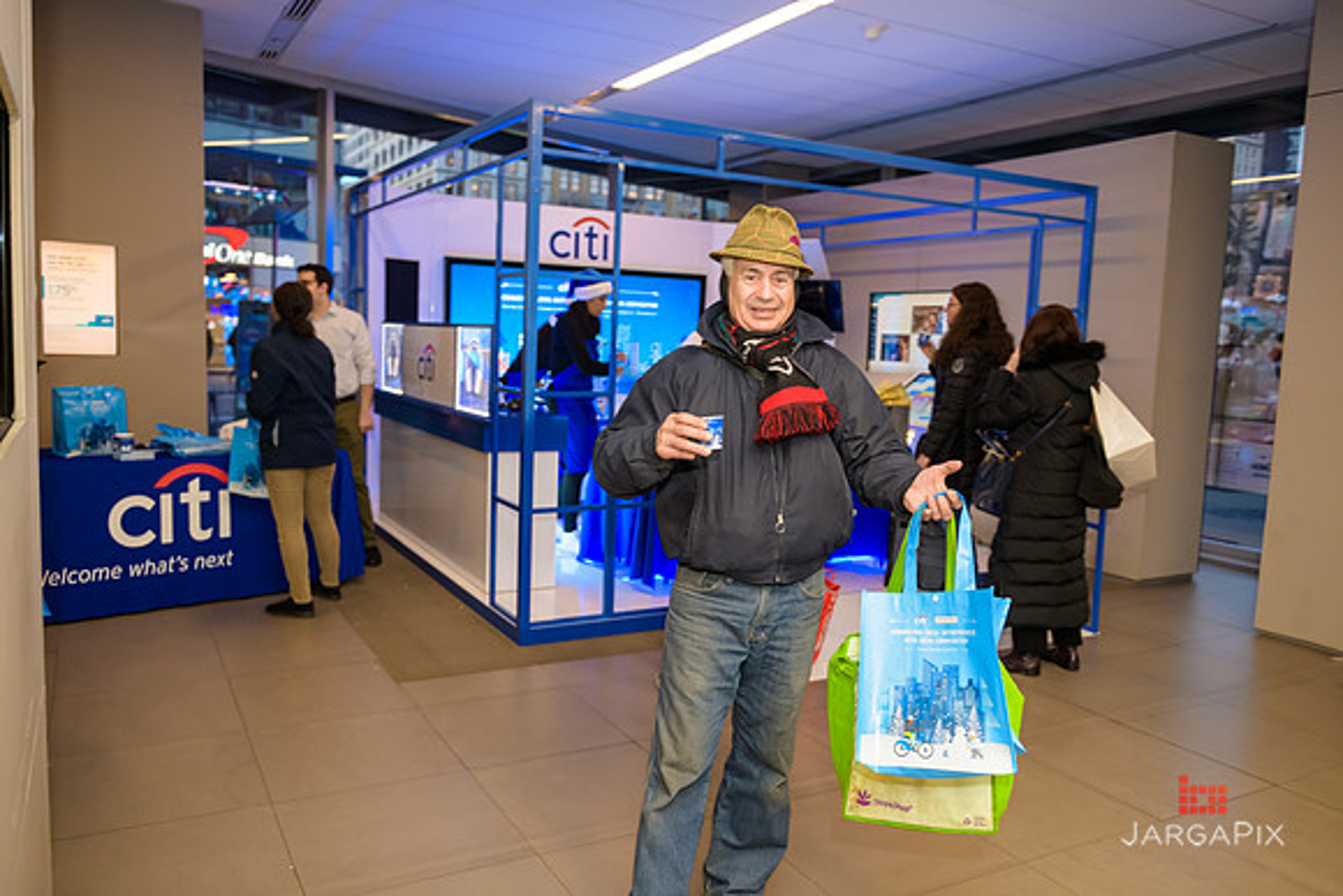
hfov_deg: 65.5
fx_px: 1045
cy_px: 448
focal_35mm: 28
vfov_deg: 46.4
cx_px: 672
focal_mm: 28
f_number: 3.2
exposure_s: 1/125
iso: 800
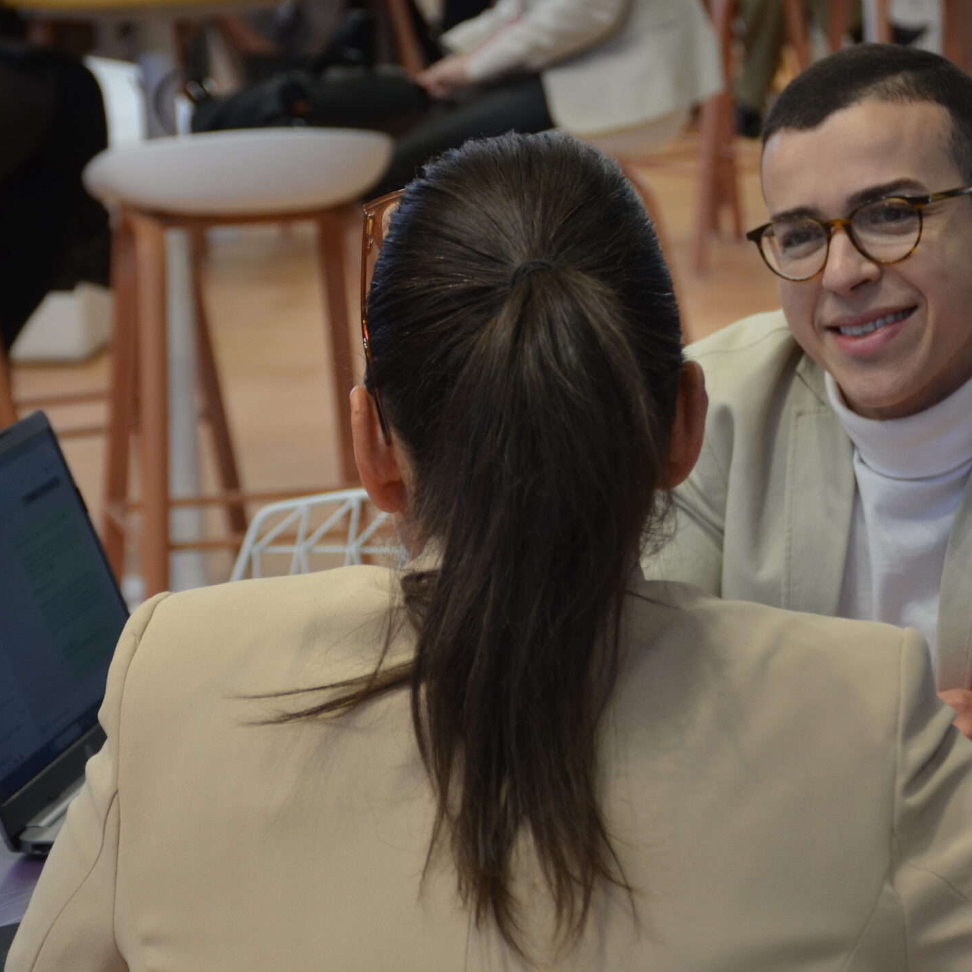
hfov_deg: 13.6
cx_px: 641
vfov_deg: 13.6
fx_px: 4066
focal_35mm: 128
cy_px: 474
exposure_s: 1/60
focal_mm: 56
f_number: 4.8
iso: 500
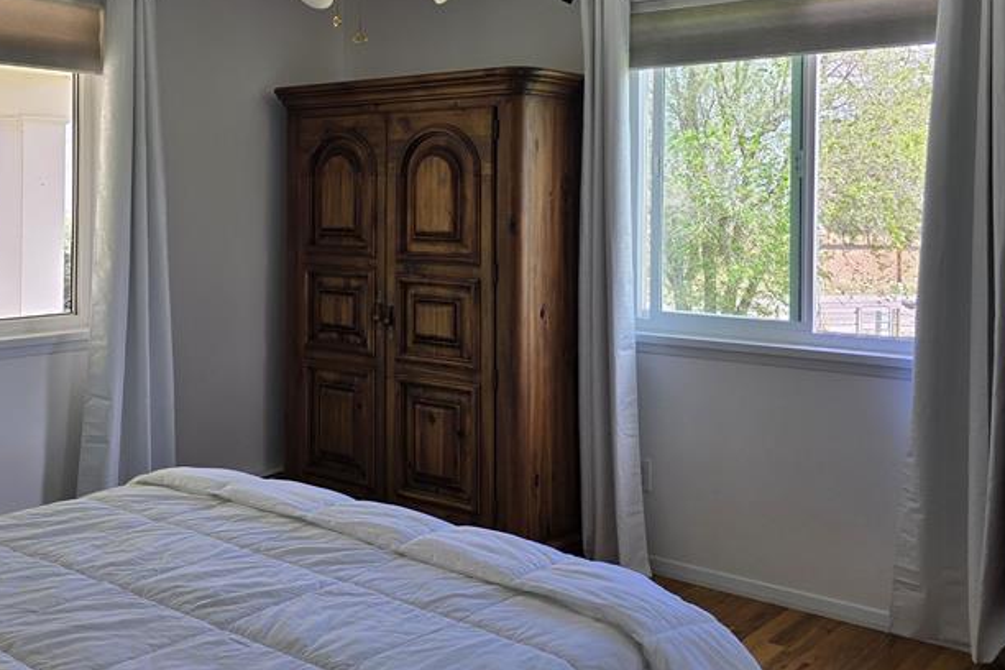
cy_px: 199
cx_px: 342
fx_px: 1117
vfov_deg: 33.0
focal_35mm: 40
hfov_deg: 47.7
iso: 40
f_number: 1.7
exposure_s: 1/180
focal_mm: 6.3
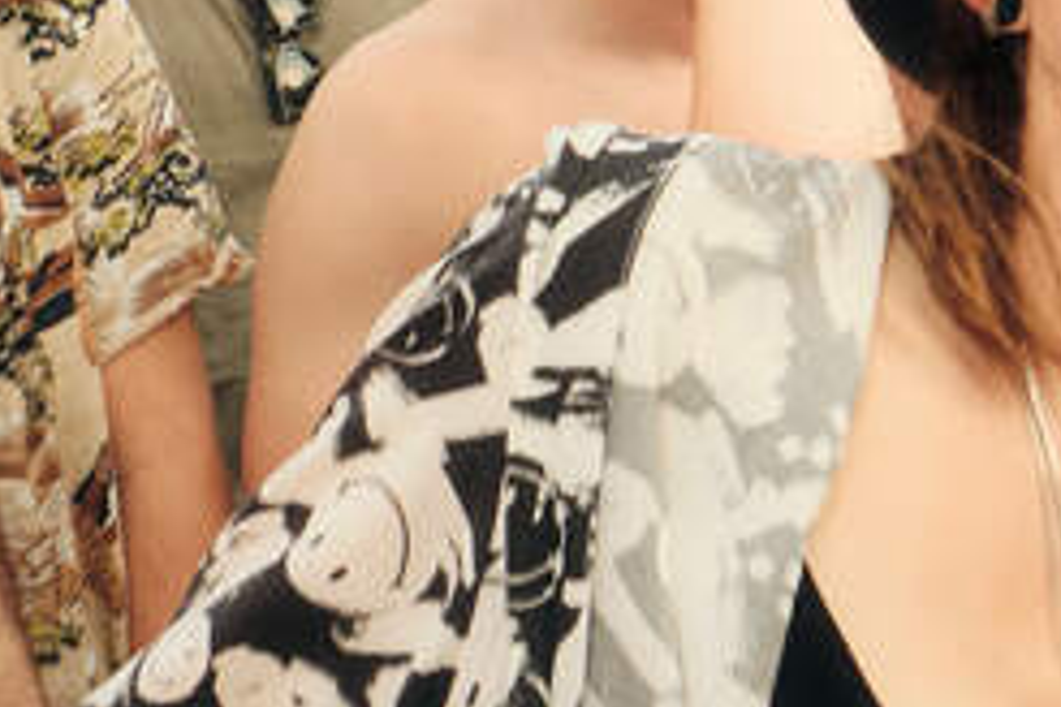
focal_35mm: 117
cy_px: 297
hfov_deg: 17.3
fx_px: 3448
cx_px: 888
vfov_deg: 11.7
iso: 640
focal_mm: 16
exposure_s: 1/125
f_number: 8
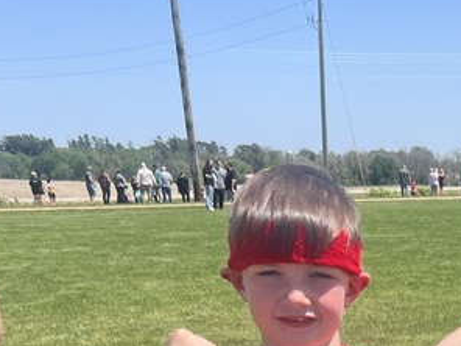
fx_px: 1199
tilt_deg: -16.9
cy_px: 552
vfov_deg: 15.0
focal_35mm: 90
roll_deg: +2.2
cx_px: 604
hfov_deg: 19.9
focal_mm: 5.7
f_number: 1.5
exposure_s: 1/2252
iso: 50
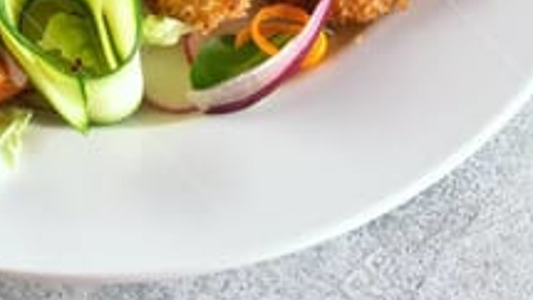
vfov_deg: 6.4
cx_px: 102
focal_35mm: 187
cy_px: -171
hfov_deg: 11.5
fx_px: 2643
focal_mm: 60
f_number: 13
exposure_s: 1/160
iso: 100
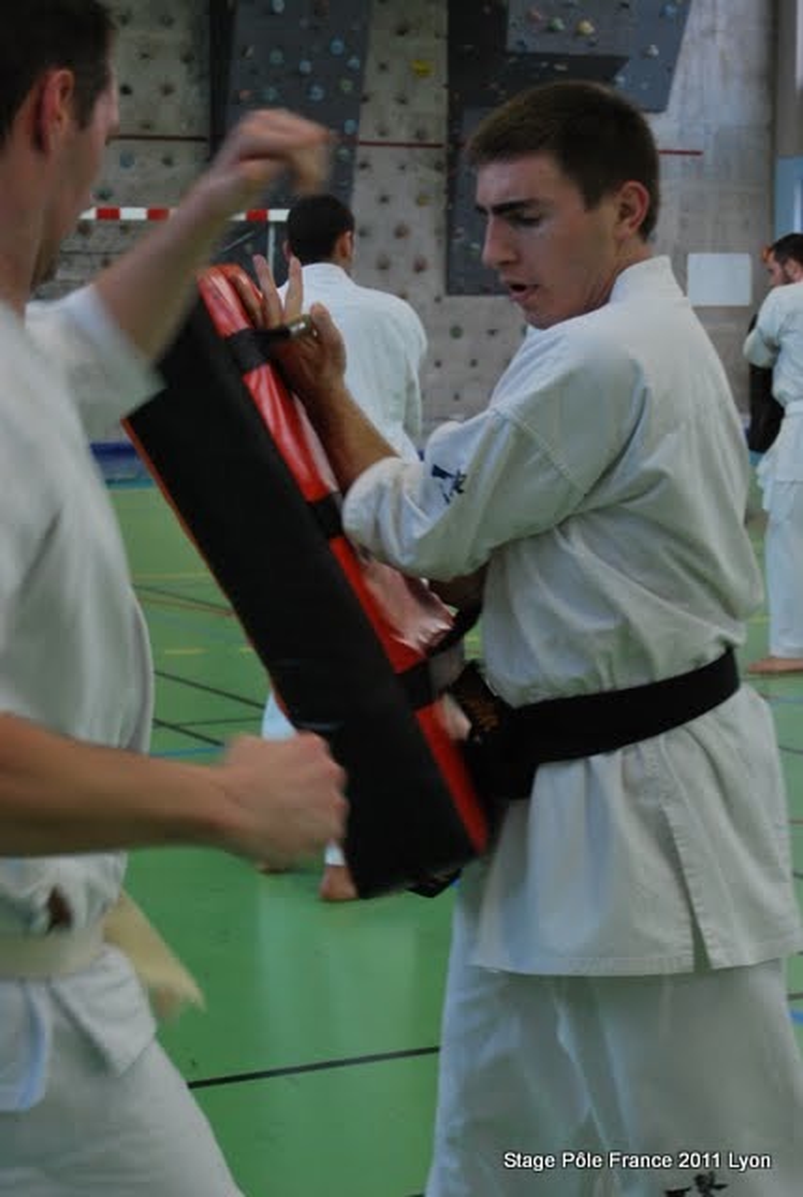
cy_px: 598
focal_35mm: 82
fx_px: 2750
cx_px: 402
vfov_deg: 24.6
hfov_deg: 16.6
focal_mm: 55
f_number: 5.6
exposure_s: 1/60
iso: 800
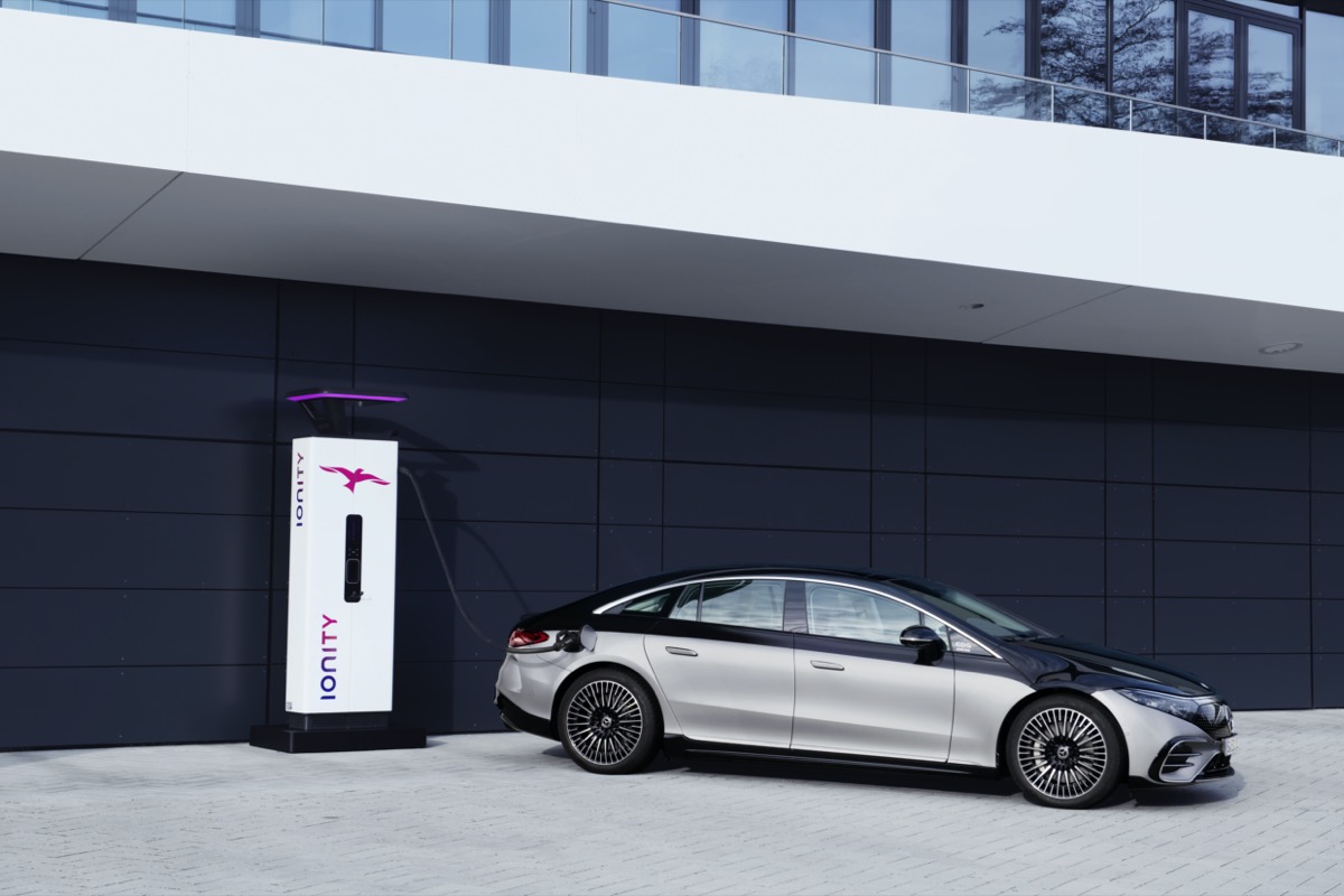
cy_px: 448
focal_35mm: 60
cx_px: 672
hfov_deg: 33.4
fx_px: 2240
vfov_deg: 22.6
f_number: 8
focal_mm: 60
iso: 100
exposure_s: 1/100
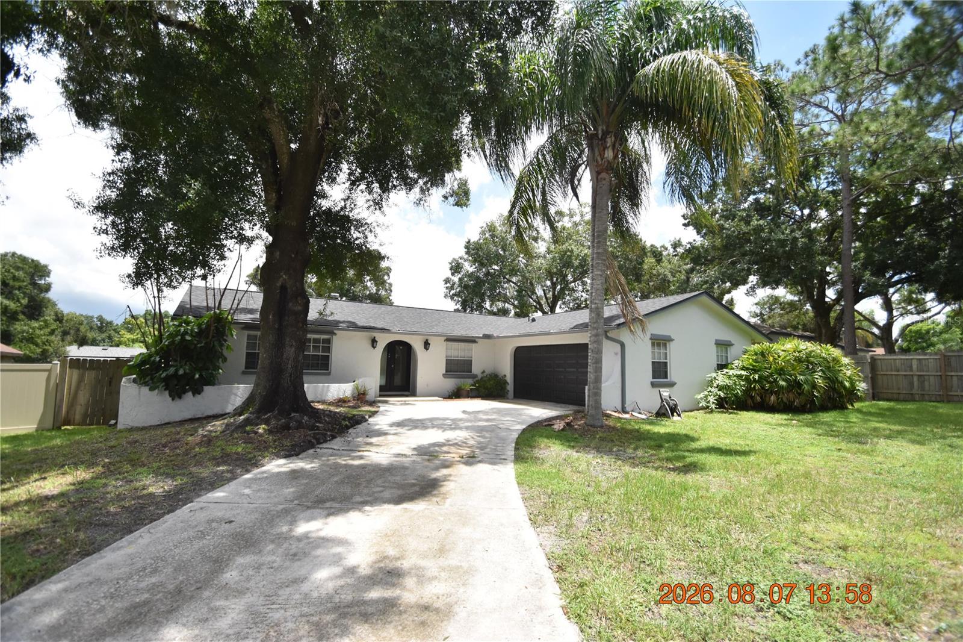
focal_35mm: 15
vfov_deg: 77.3
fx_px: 401
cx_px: 482
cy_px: 321
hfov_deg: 100.4
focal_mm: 10
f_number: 3.5
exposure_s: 1/4000
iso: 800
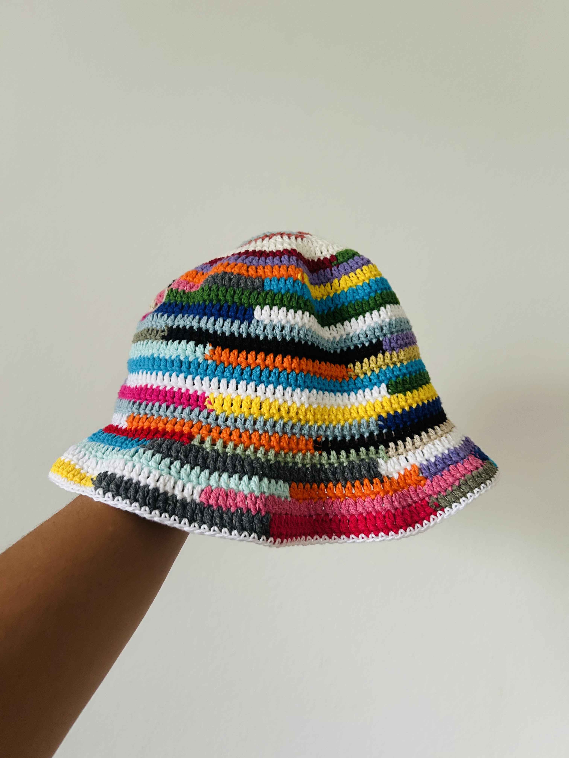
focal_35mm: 26
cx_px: 284
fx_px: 570
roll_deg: -2.1
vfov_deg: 67.3
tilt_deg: +0.4
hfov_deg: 53.1
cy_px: 379
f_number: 1.5
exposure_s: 1/60
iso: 400
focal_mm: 5.7
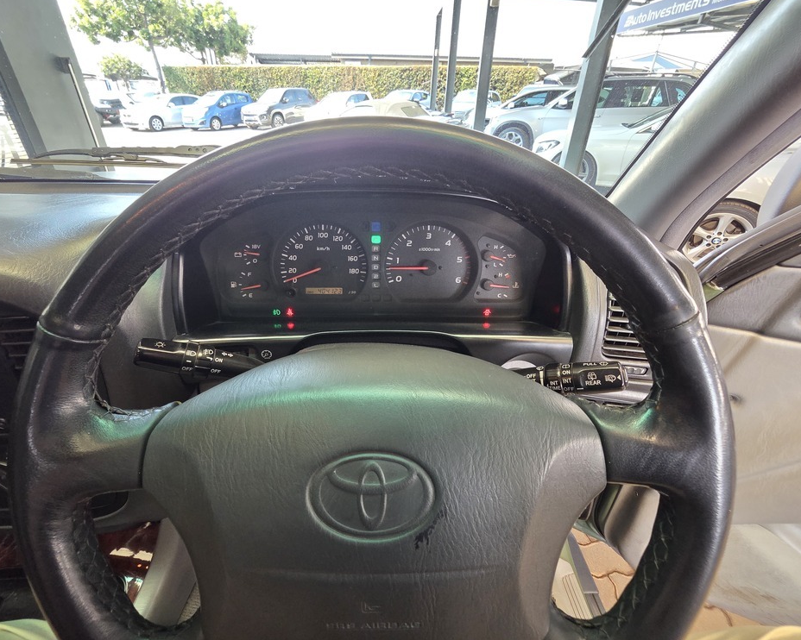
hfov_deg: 100.7
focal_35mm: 14
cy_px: 310
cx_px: 393
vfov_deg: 87.9
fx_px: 332
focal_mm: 2.2
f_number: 2.2
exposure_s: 1/50
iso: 320
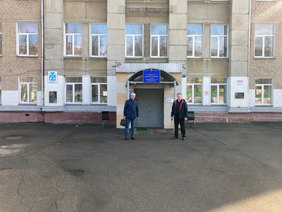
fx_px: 228
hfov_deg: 63.4
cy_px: 106
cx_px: 141
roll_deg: -1.2
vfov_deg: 49.7
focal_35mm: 28
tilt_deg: -1.5
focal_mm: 3.99
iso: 20
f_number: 1.8
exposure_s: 1/375
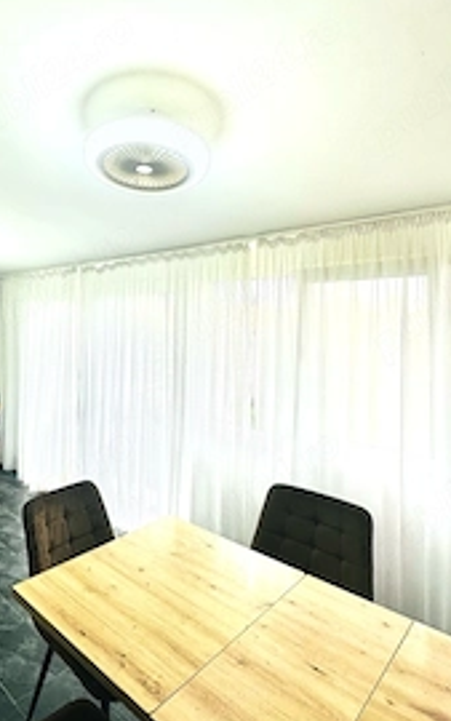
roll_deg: -0.6
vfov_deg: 79.4
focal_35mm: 22
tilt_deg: +2.3
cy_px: 323
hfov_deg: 52.1
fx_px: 432
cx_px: 99
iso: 50
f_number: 2.2
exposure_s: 1/99
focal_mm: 2.22
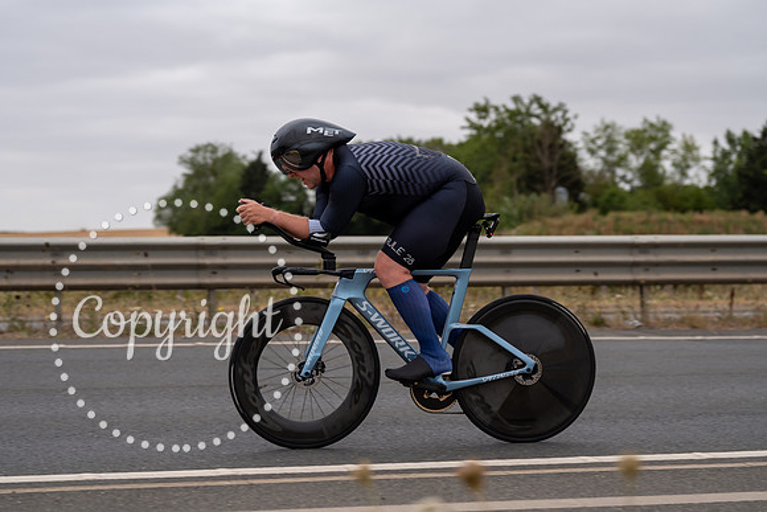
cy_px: 256
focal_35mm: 75
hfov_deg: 27.0
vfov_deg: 18.2
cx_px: 384
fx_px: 1598
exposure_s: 1/800
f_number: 3.5
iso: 100
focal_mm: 75
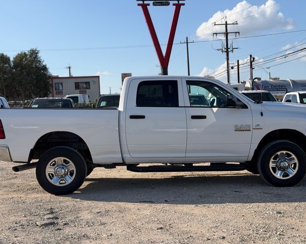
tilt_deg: -2.2
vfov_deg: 28.1
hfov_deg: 34.7
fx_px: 489
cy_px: 126
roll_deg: +2.7
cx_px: 166
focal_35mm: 54
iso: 64
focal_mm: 6.76
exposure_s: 1/4587
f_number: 1.78
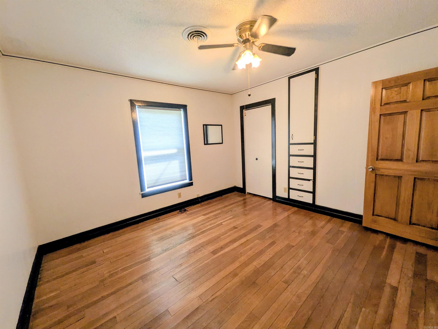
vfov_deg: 85.7
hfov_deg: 102.1
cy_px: 164
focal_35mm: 14
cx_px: 219
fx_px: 177
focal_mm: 1.85
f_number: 2.2
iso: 139
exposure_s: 1/120
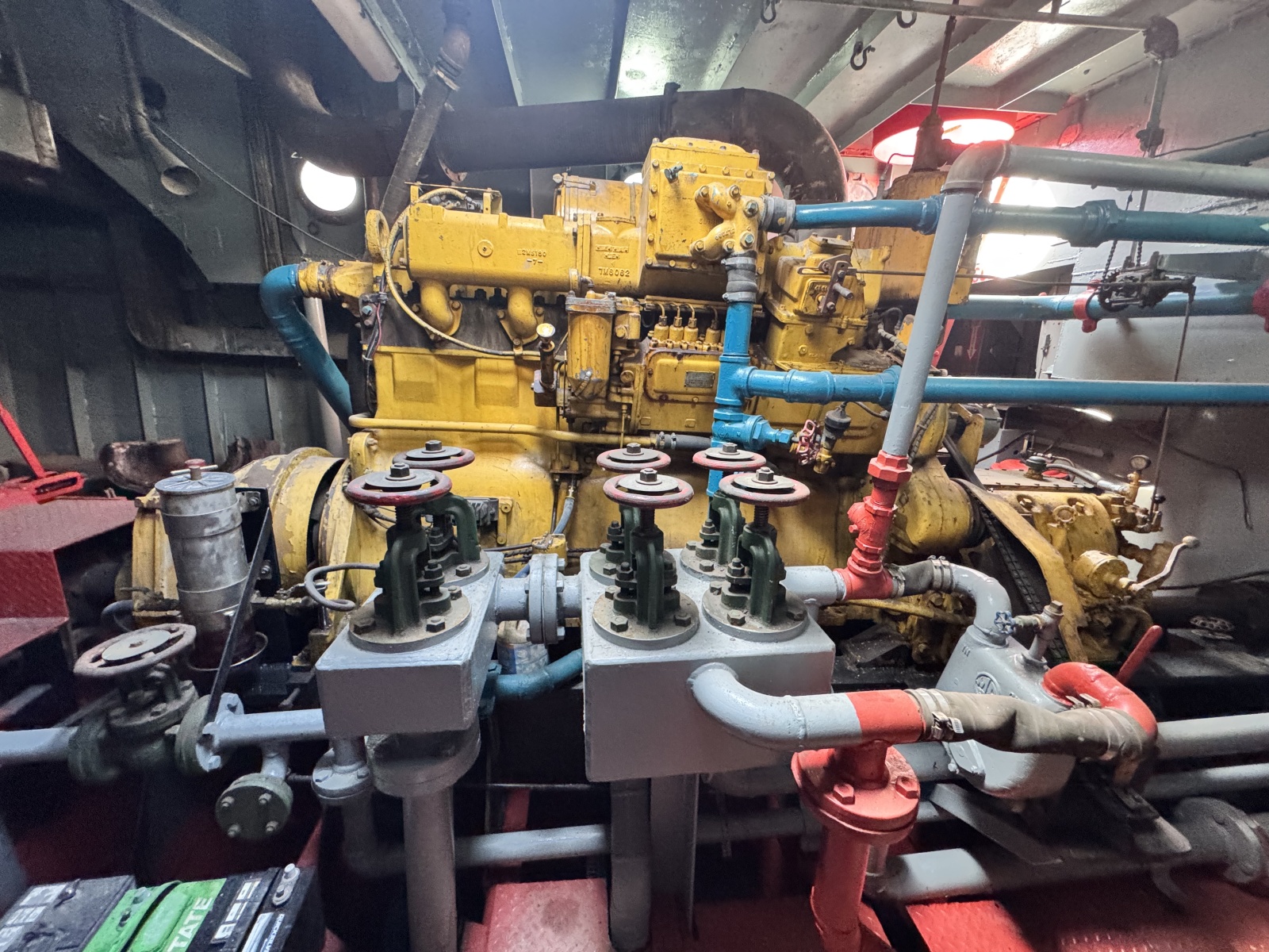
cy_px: 476
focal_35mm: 14
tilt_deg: -12.1
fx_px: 513
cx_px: 634
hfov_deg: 102.1
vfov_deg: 85.7
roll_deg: -0.4
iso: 640
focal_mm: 2.22
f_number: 2.2
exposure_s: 1/60
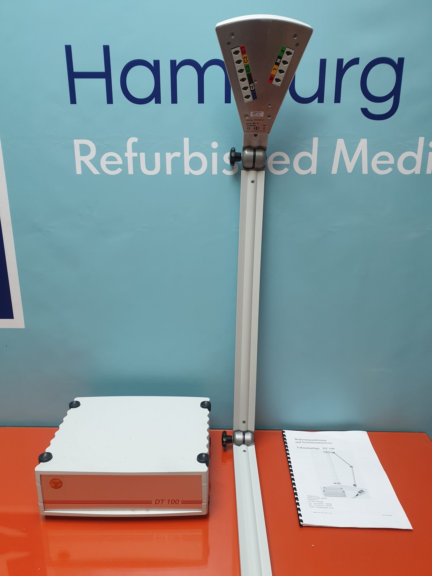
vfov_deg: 67.3
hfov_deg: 53.1
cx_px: 216
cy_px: 288
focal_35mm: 26
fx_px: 433
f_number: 2.4
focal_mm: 4.3
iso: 80
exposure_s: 1/50
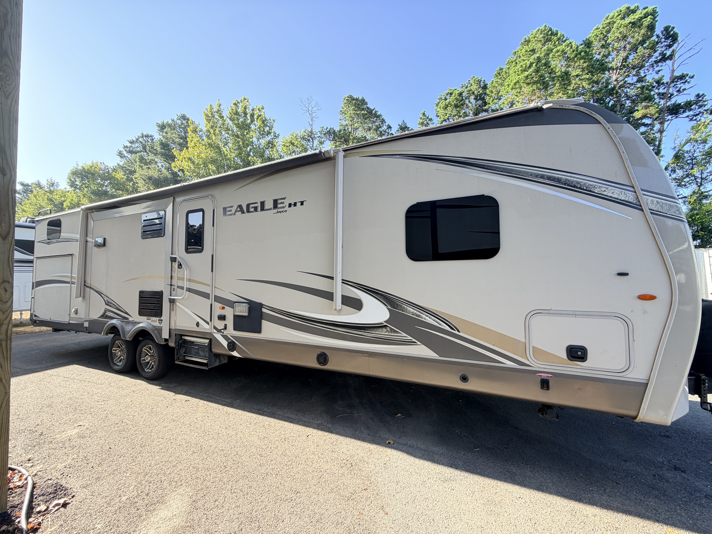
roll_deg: +0.5
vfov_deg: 85.7
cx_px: 356
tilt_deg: +0.2
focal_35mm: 14
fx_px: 288
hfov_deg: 102.1
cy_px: 267
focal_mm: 2.22
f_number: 2.2
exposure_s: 1/195
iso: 50
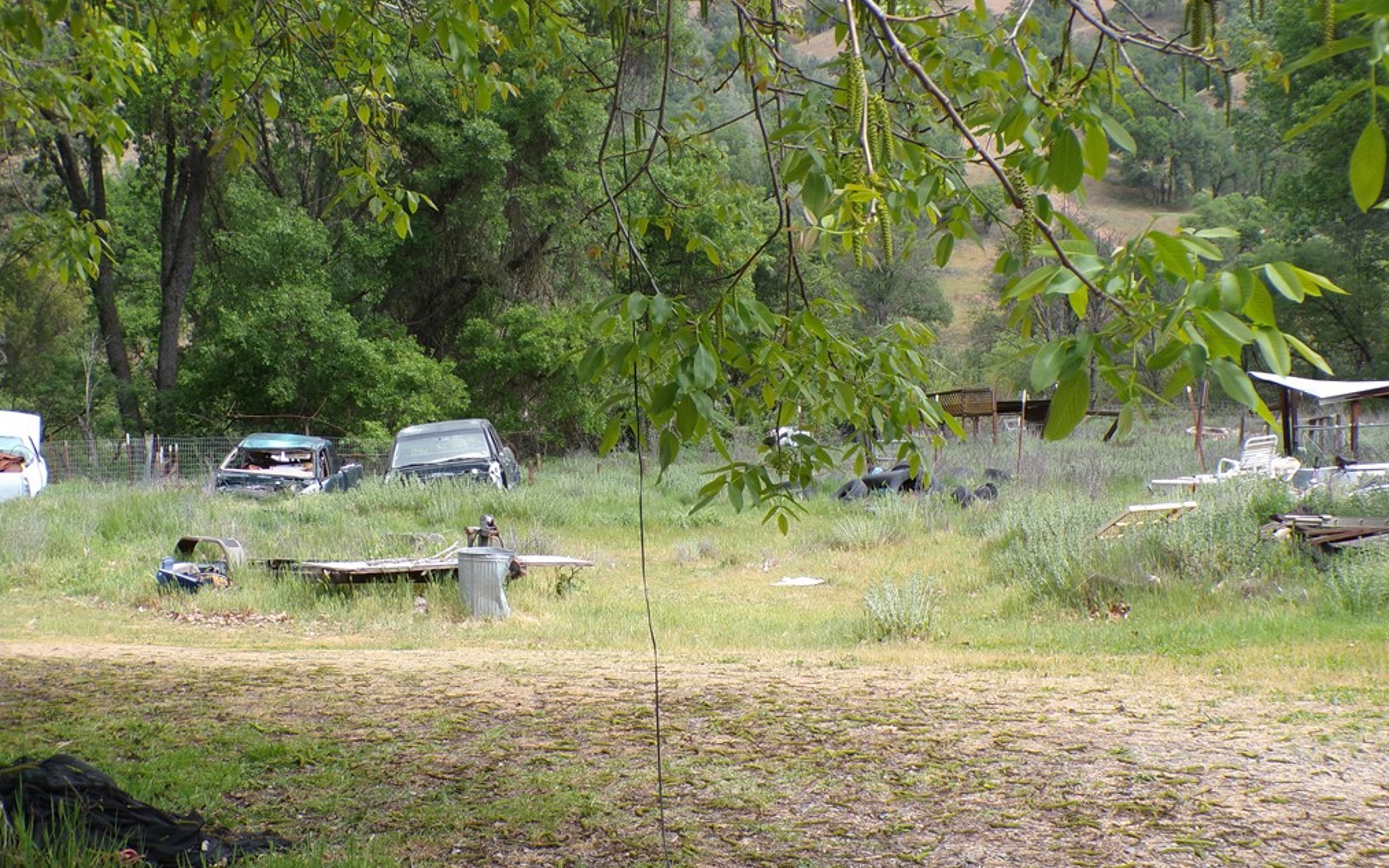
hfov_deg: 34.0
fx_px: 2271
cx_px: 698
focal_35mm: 60
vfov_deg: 21.6
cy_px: 511
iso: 100
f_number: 3.7
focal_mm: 10.1
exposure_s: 1/250
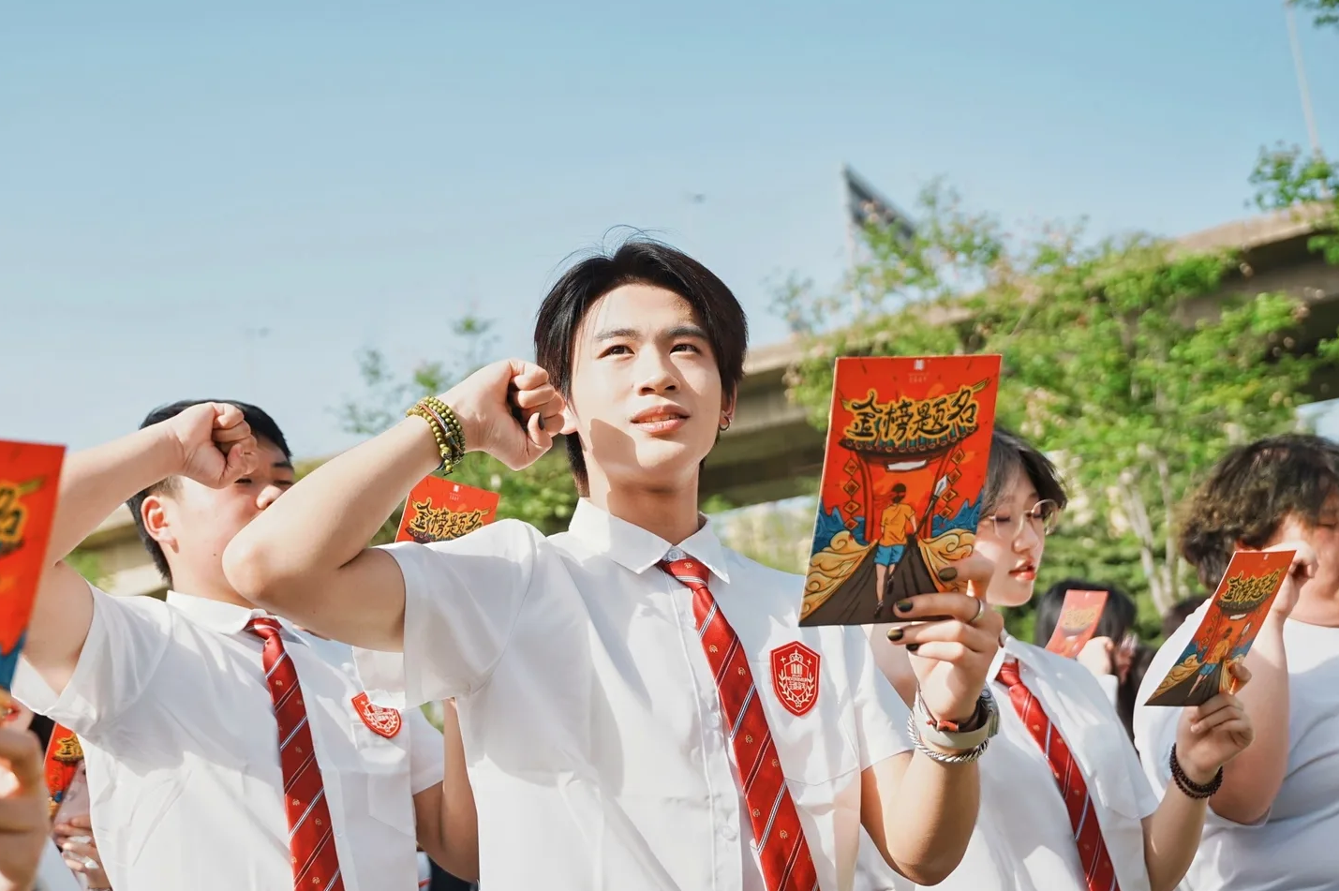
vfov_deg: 31.1
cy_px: 542
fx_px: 1598
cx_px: 475
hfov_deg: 44.9
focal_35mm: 43
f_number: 3.2
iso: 100
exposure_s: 1
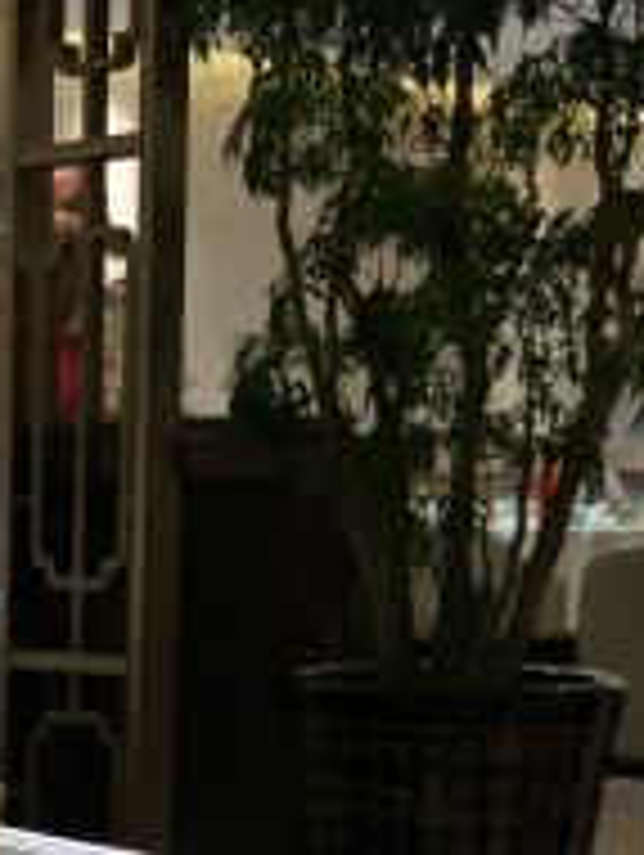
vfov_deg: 18.4
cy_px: 918
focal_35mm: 103
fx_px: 2549
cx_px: -349
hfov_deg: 13.5
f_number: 1.8
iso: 25
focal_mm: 4
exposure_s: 1/50
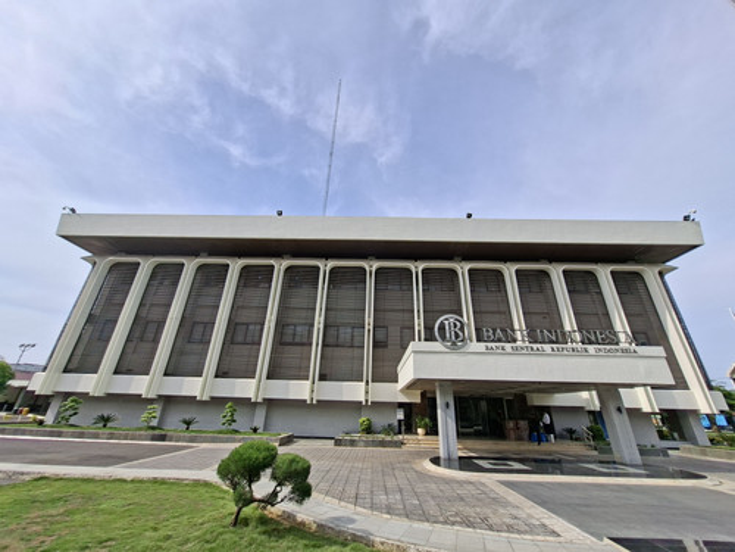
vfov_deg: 89.9
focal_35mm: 13
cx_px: 368
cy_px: 276
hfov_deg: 106.2
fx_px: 276
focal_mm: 1.74
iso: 40
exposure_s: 1/1504
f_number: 2.2
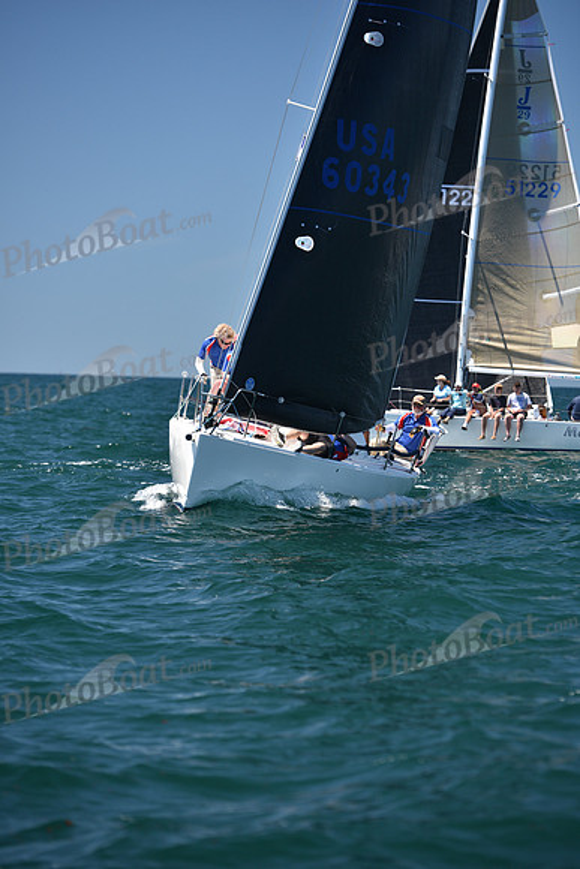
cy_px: 434
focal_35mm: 145
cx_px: 290
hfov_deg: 9.5
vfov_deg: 14.2
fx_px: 3502
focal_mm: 145
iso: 250
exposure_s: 1/800
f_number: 4
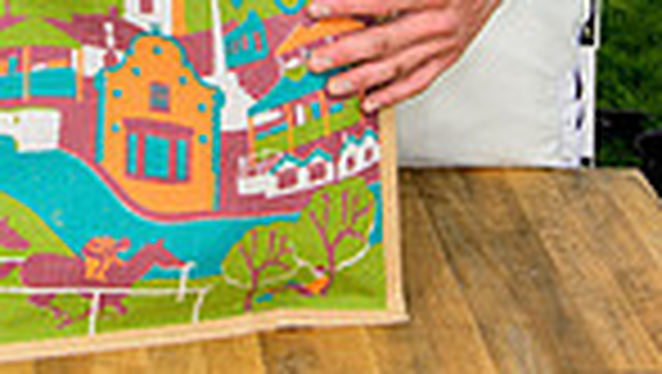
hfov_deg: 16.5
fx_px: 2249
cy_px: -428
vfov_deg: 8.8
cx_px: 56
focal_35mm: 128
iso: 200
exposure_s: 1/250
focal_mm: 40
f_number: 7.1
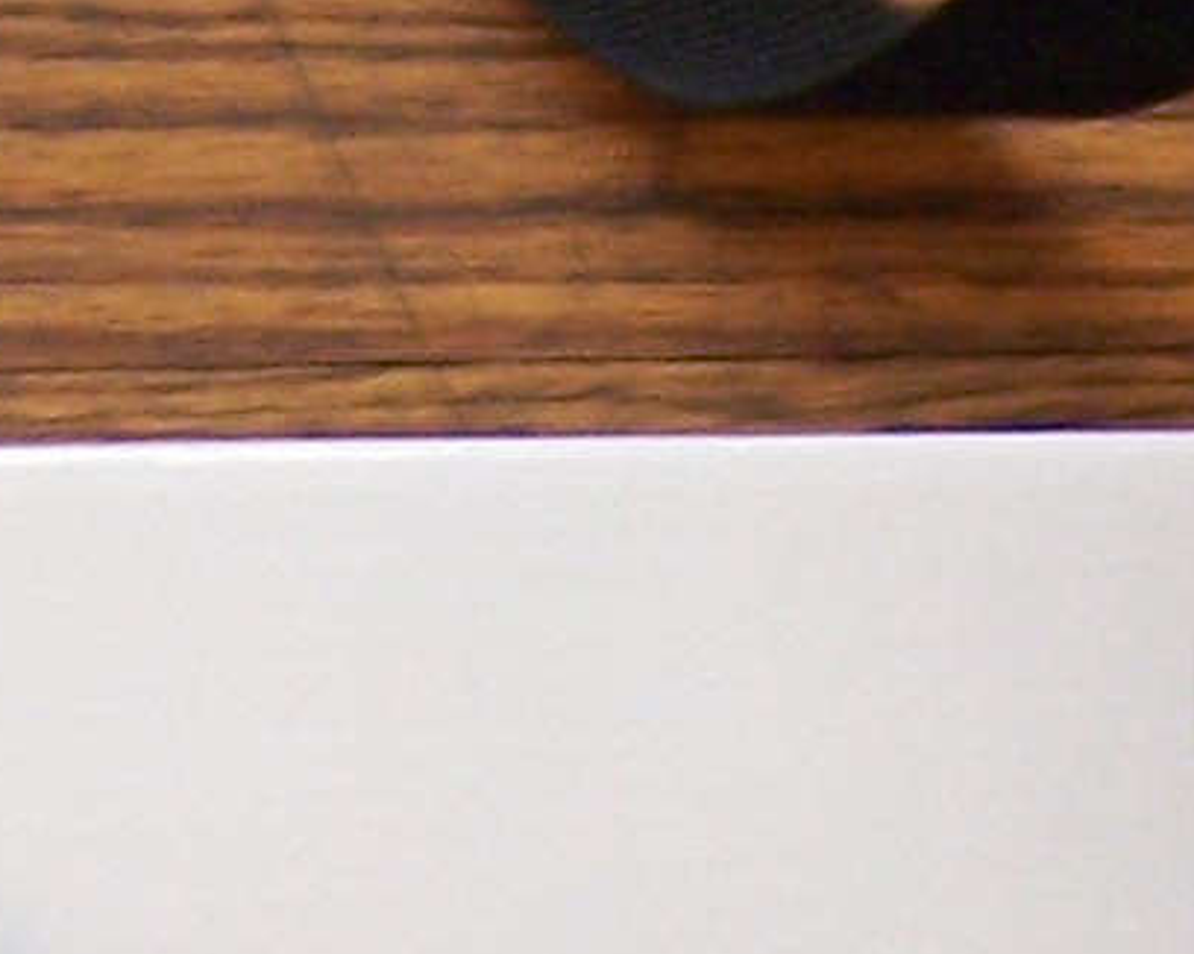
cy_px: 2005
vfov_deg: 7.2
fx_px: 7204
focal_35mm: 204
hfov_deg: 9.3
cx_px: 1528
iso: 140
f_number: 3.4
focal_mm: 5.5
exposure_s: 1/10
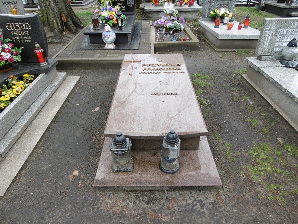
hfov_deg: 71.6
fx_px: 207
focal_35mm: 24
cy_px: 112
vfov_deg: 56.8
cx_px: 149
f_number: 3.1
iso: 100
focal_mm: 4.3
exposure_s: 1/125
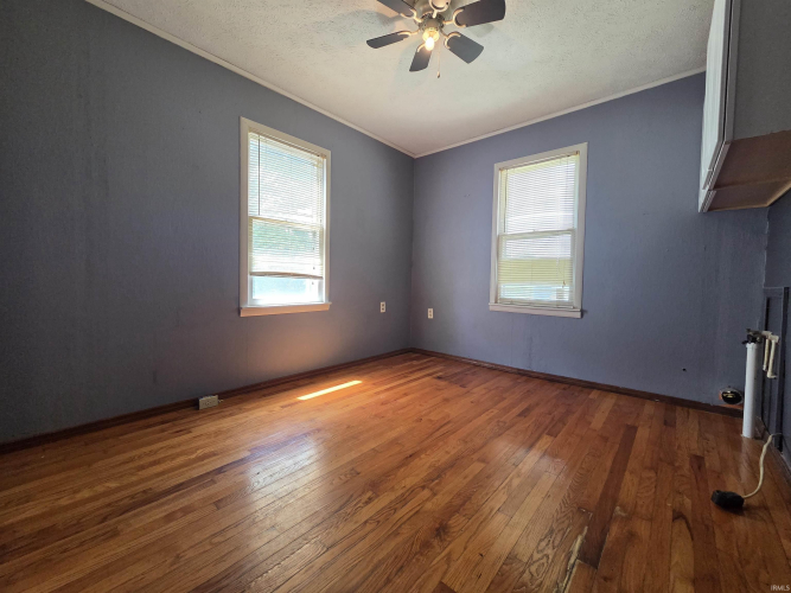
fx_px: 297
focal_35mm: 13
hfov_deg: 106.2
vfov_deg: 89.9
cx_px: 396
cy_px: 296
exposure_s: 1/120
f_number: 2.2
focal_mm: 2.2
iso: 320
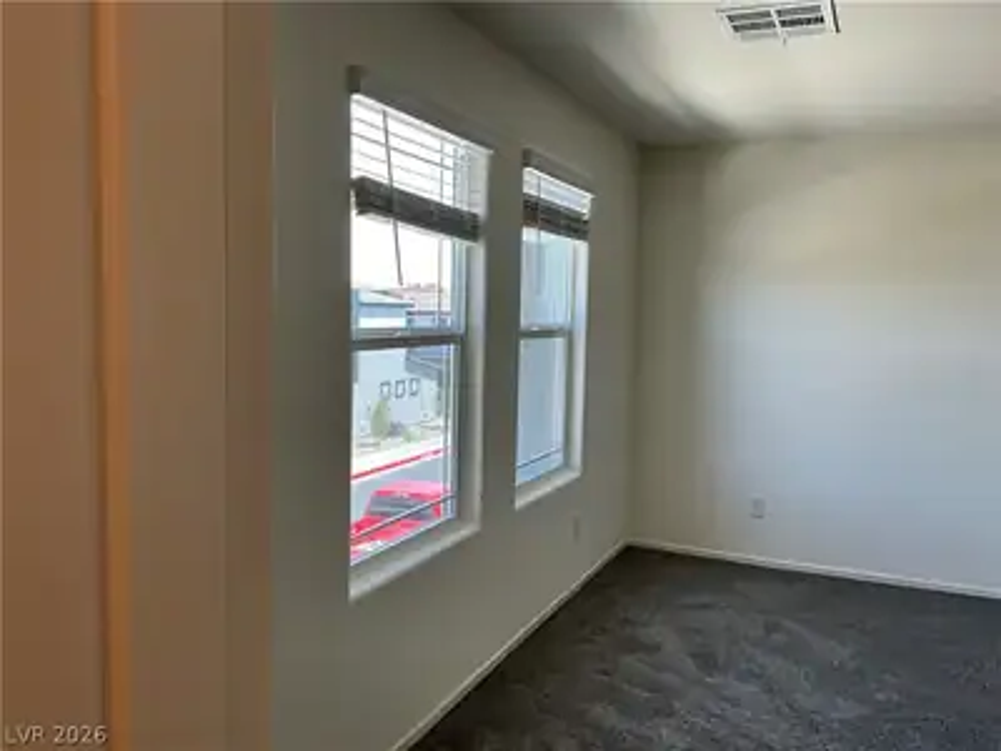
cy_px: 376
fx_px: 839
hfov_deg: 61.7
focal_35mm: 29
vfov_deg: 48.2
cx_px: 500
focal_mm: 3
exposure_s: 1/120
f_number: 1.8
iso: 50
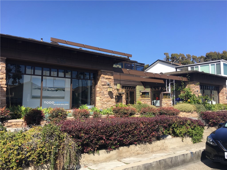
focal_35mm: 29
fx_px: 190
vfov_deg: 48.2
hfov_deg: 61.7
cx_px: 114
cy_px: 85
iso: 25
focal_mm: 4.15
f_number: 2.2
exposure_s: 1/916
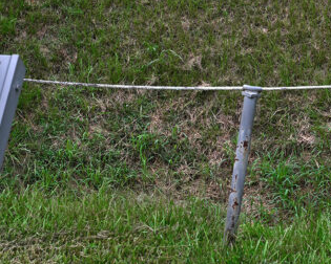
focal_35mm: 90
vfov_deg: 16.8
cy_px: 26
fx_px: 882
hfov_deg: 21.2
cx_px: 222
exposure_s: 1/60
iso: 140
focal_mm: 39
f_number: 11
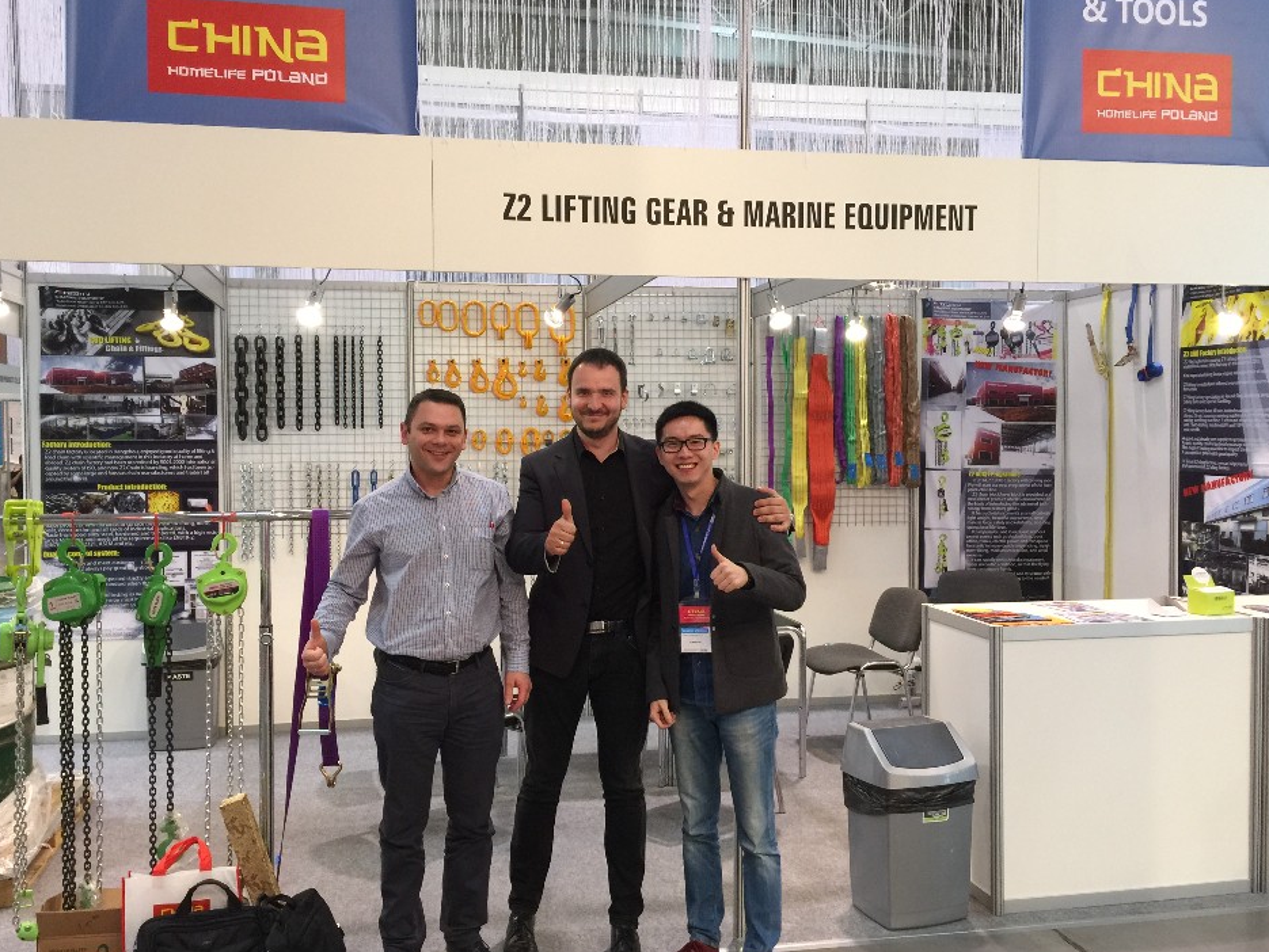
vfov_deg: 45.5
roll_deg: +0.4
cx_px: 600
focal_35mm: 31
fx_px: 1137
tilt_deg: -3.0
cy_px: 477
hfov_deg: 58.3
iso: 64
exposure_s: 1/15
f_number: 2.2
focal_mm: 4.15
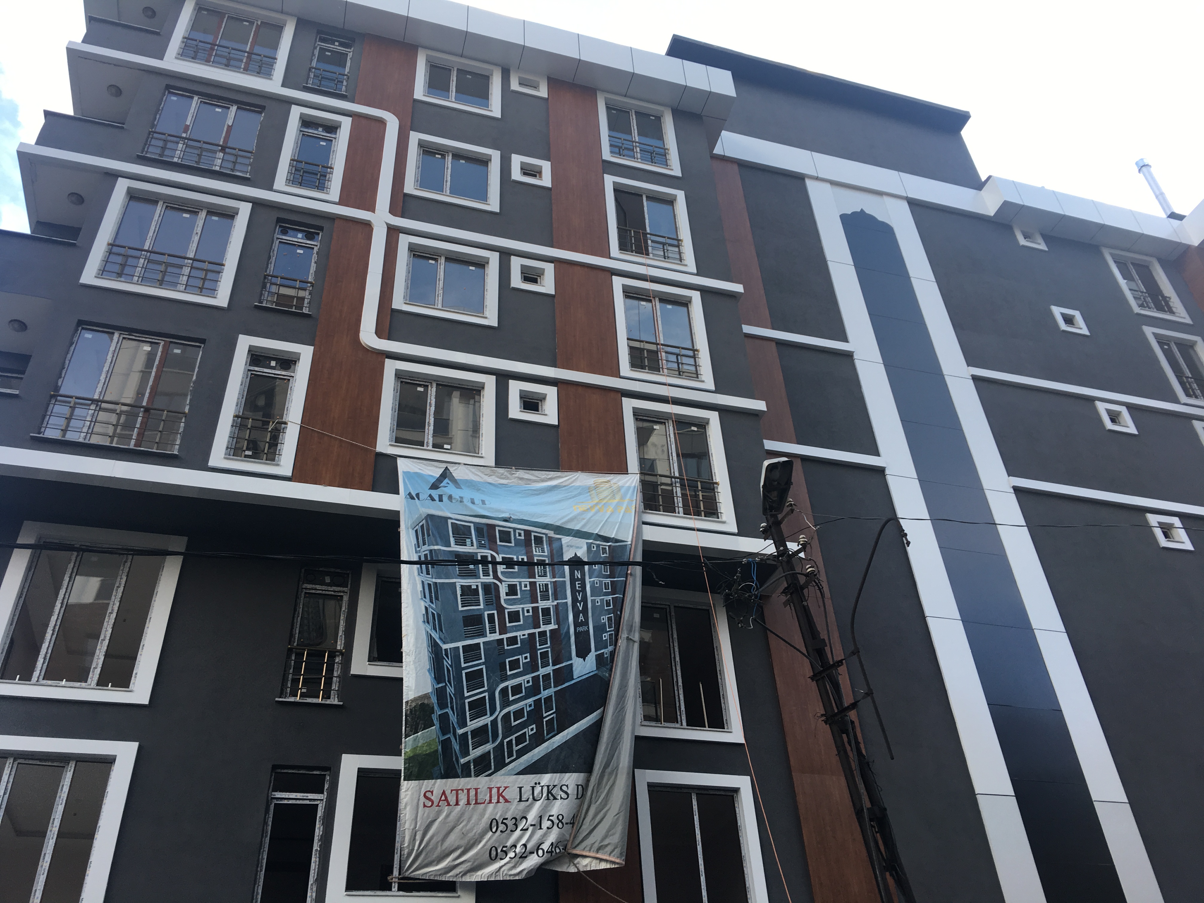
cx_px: 602
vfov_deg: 48.2
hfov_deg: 61.7
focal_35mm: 29
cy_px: 452
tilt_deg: +39.6
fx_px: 1009
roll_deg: +3.2
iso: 25
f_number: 2.2
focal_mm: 4.15
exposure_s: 1/149
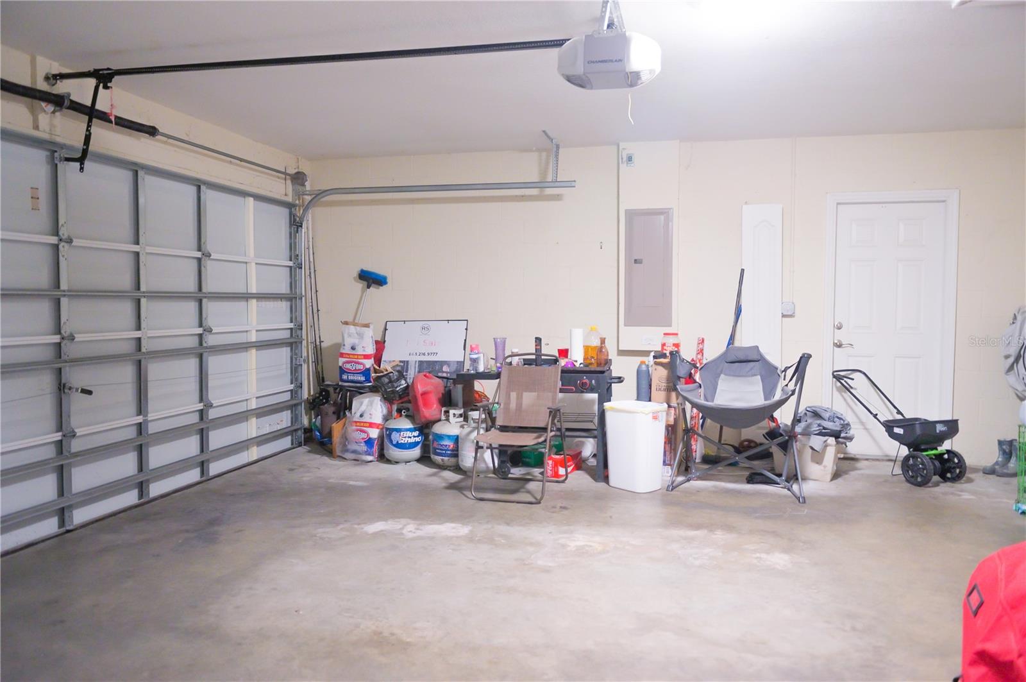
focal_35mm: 24
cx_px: 513
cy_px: 341
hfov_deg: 73.8
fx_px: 683
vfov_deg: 53.0
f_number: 2.8
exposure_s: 1/60
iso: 1250
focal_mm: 24
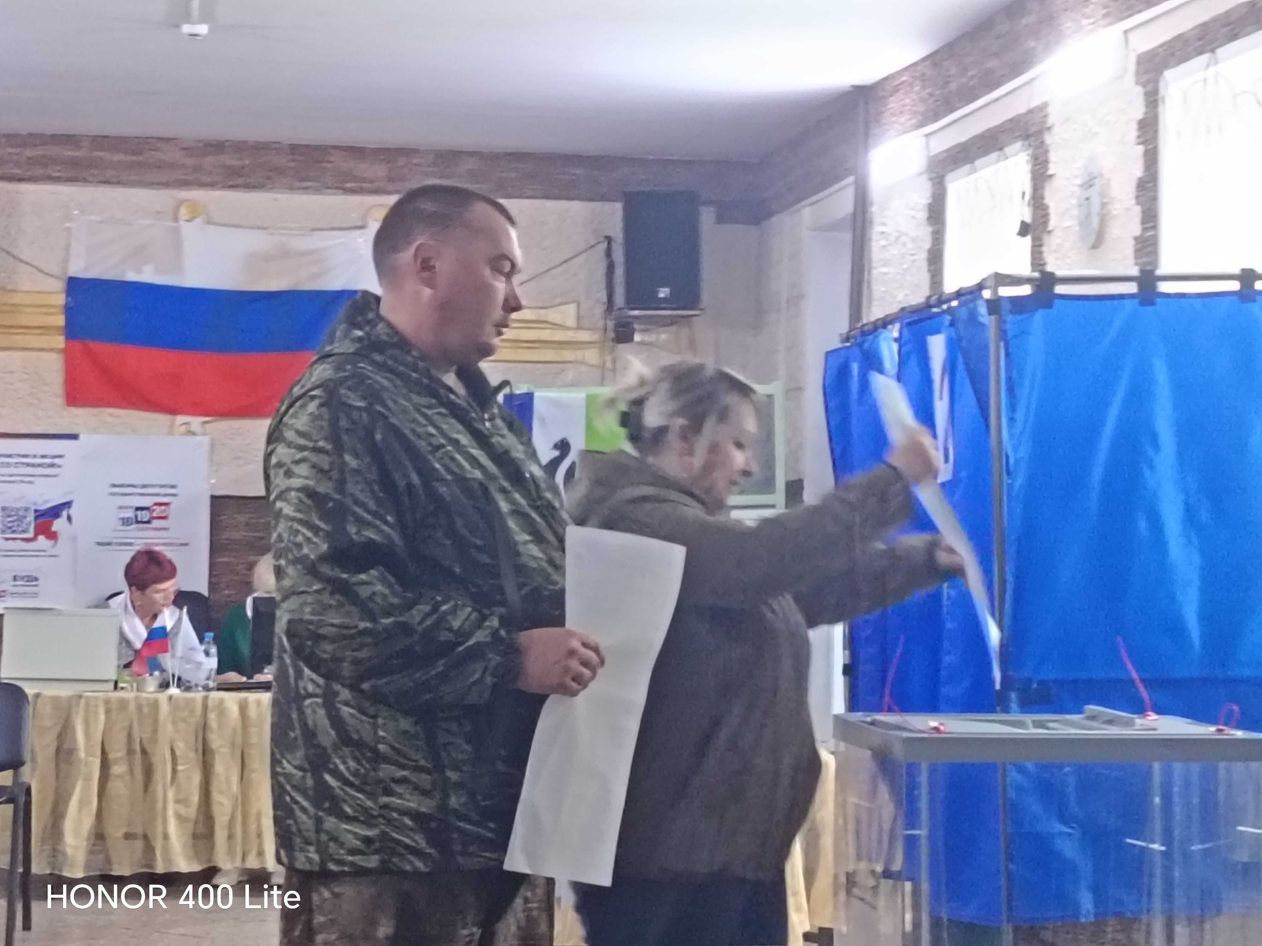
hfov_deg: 25.3
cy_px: 473
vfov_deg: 19.1
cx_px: 631
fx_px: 2807
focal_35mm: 77
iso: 3171
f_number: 1.75
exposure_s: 1/24
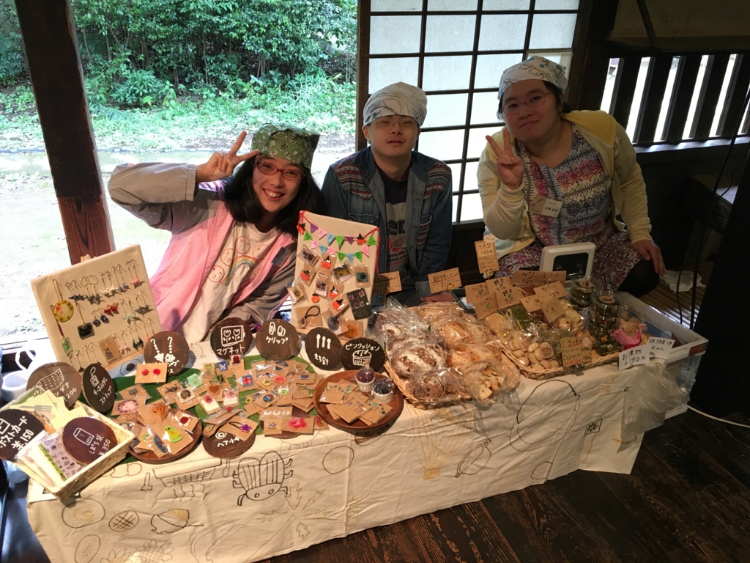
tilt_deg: -27.6
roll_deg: -2.1
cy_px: 282
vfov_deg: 48.2
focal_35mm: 29
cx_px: 375
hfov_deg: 61.7
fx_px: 628
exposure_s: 1/30
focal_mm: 4.15
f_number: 2.2
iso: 80
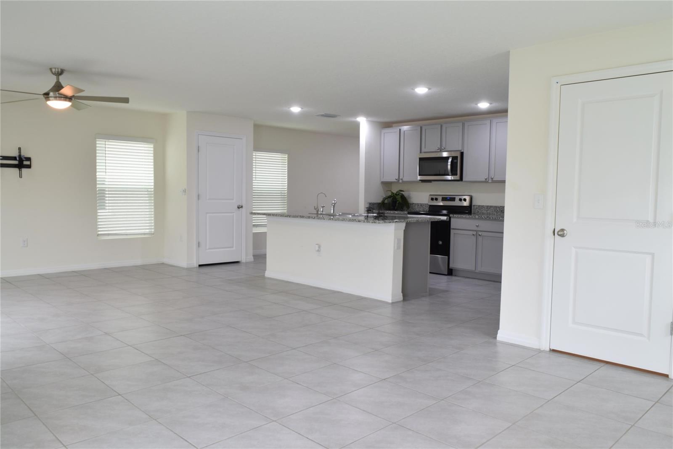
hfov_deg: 67.4
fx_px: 505
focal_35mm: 27
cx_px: 336
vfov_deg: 47.9
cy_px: 224
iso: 200
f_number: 11
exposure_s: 1/6
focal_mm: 18
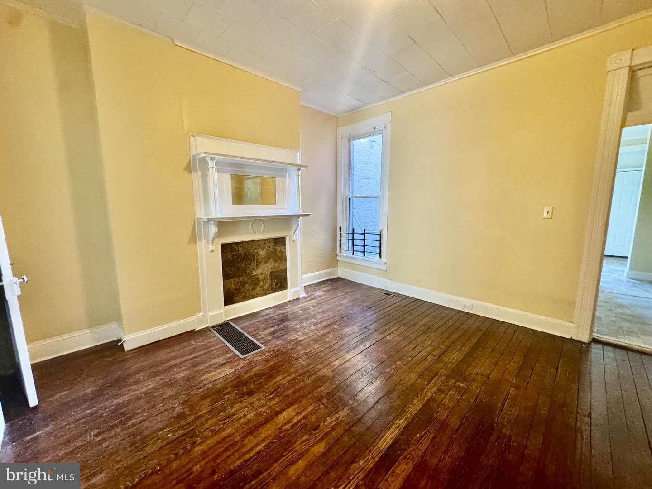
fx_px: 264
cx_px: 326
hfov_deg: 102.1
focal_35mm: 14
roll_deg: -0.4
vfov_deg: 85.7
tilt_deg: -7.9
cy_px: 244
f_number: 2.2
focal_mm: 2.22
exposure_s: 1/60
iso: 640
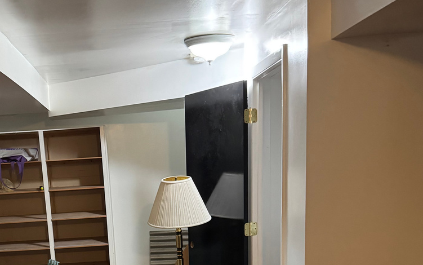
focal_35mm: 52
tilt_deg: -12.9
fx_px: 600
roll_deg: +4.0
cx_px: 121
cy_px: 306
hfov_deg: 38.1
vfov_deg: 23.1
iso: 1000
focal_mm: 6.76
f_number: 1.78
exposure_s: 1/38
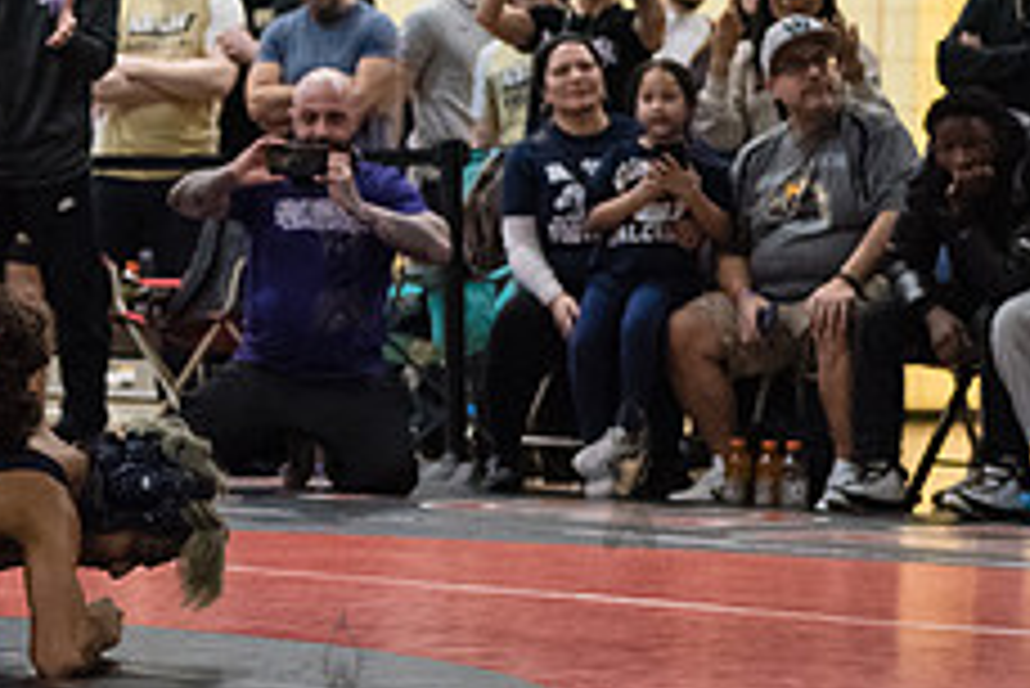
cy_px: 470
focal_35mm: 177
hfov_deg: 11.4
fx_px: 5067
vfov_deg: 7.8
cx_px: -243
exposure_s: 1/500
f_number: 3.2
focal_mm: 70
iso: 8000
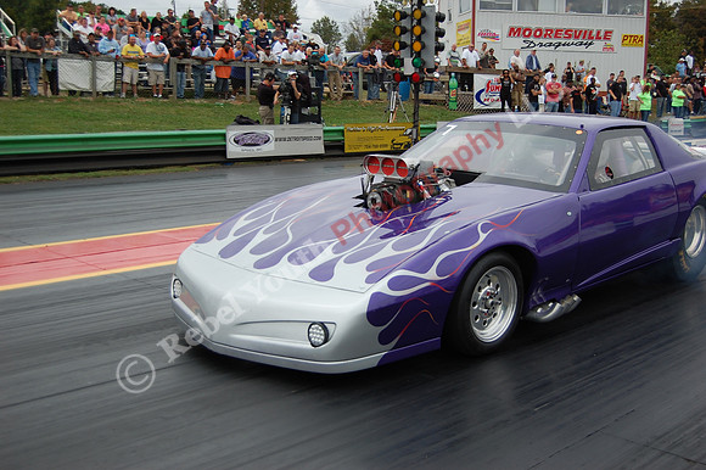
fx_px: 882
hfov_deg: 43.6
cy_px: 235
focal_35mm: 45
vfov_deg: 29.8
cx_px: 353
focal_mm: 30
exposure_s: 1/1000
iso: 200
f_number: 4.2
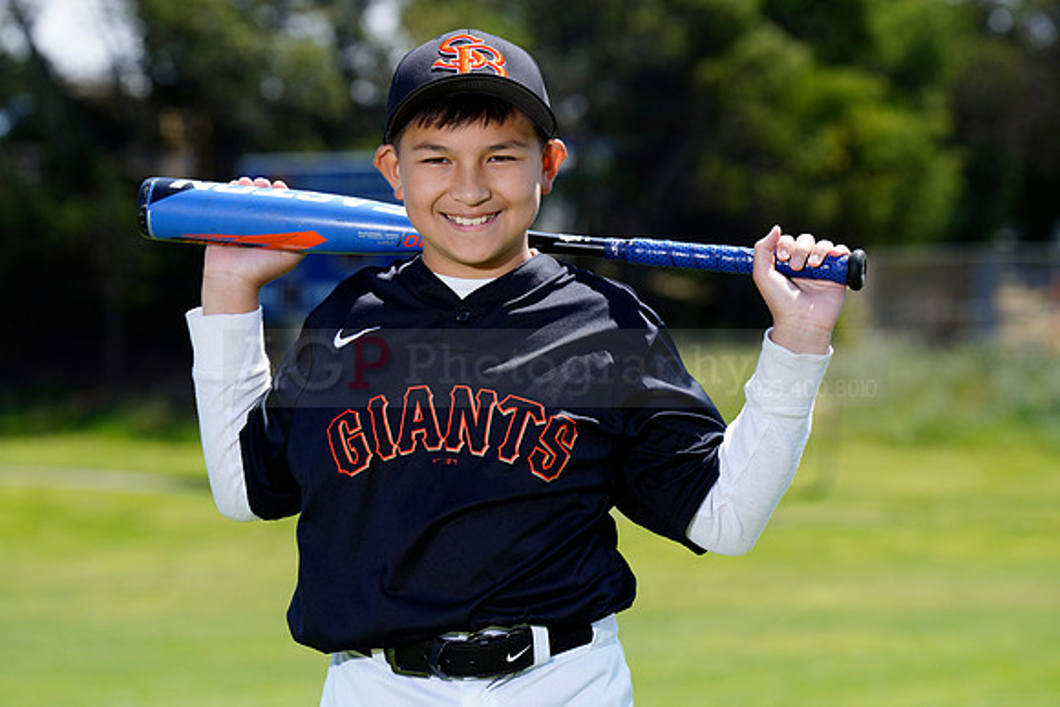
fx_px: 4800
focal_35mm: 163
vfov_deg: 8.4
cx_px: 530
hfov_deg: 12.6
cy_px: 354
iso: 100
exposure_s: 1/250
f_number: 6.3
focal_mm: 163
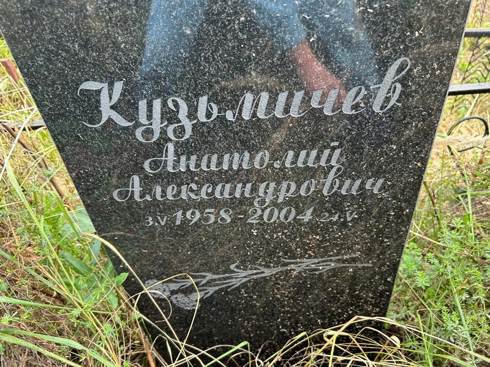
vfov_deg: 53.1
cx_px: 245
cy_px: 184
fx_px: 368
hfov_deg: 67.3
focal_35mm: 26
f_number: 1.5
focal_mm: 5.7
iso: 50
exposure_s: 1/171
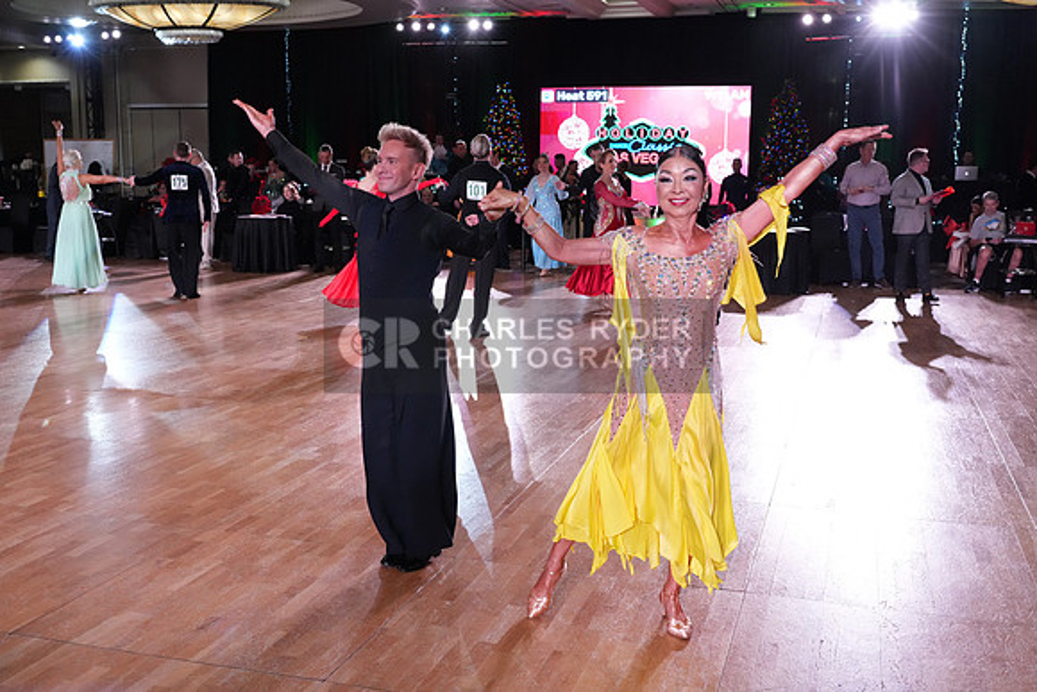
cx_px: 518
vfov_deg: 36.9
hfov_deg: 53.1
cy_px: 346
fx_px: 1037
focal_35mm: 36
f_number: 6.3
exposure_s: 1/320
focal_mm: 36
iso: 5000
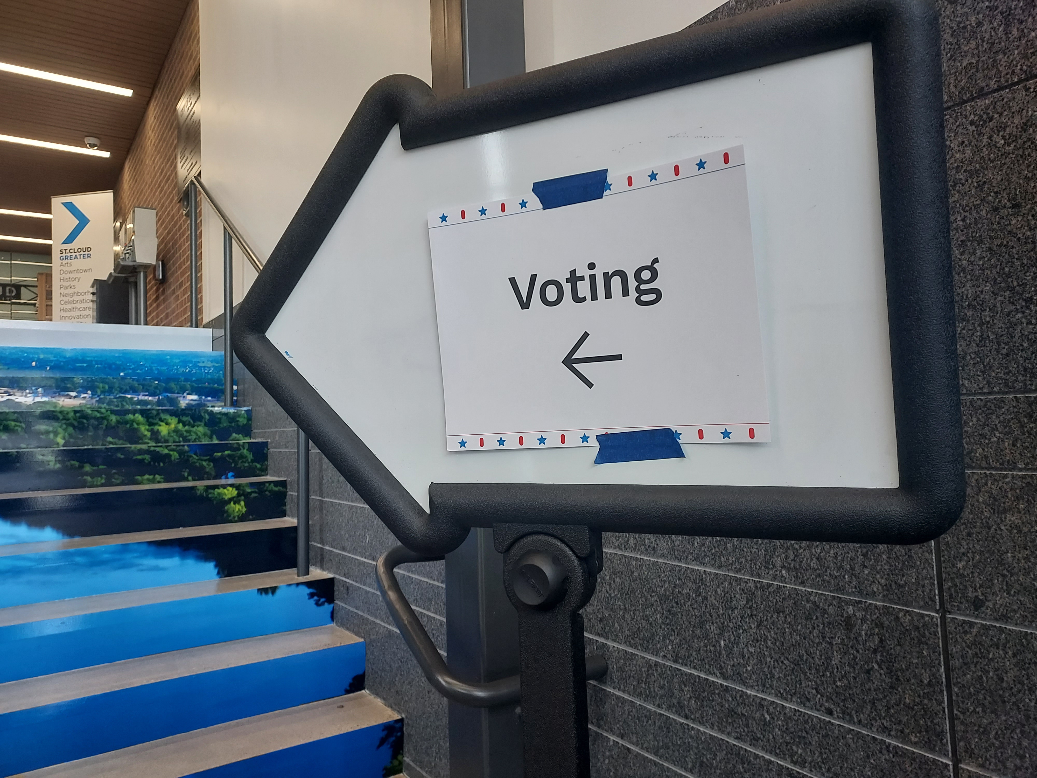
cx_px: 518
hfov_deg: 71.6
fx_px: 719
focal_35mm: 24
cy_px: 389
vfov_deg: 56.8
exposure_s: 1/60
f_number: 1.8
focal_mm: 4.6
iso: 50
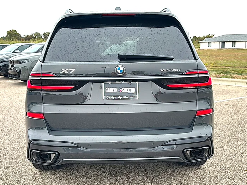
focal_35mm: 38
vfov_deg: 37.7
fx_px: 271
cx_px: 124
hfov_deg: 49.0
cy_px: 92
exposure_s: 1/888
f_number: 1.78
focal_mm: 6.86
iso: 80
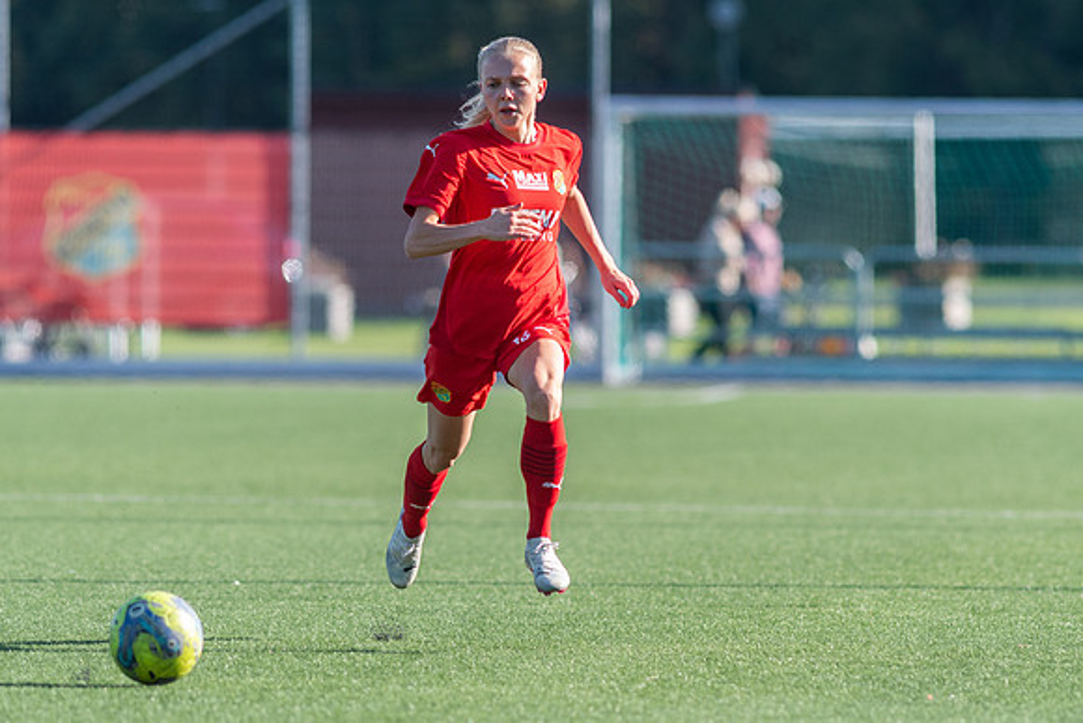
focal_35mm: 461
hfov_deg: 4.5
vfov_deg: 3.0
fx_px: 13875
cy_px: 362
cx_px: 542
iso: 320
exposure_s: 1/1600
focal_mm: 300
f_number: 3.5
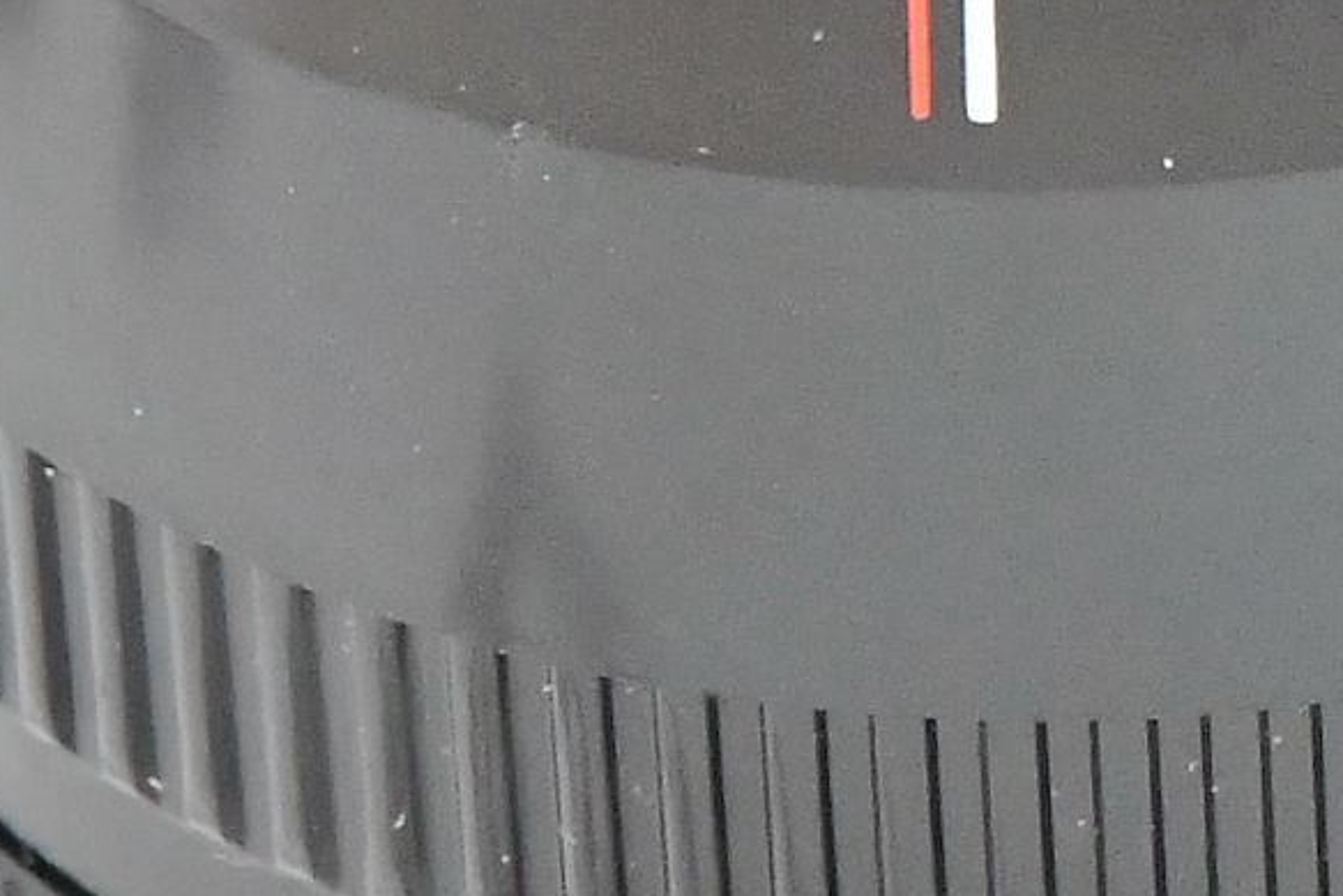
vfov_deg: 1.6
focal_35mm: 849
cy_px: -463
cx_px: 2232
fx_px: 31678
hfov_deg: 2.4
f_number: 16
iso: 3200
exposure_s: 1/100
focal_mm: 120
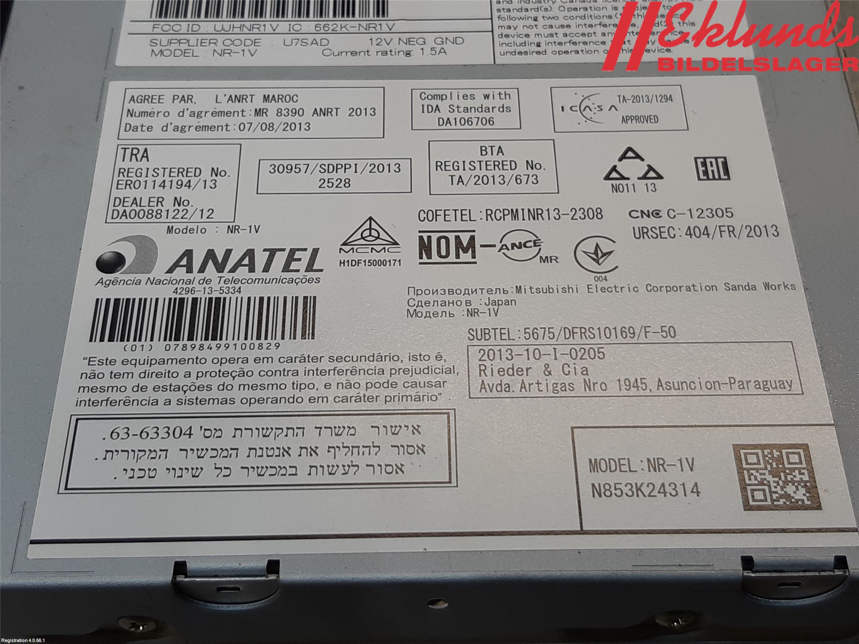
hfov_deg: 67.3
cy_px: 322
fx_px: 645
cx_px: 430
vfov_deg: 53.1
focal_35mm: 26
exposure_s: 1/129
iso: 40
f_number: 1.7
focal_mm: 3.93
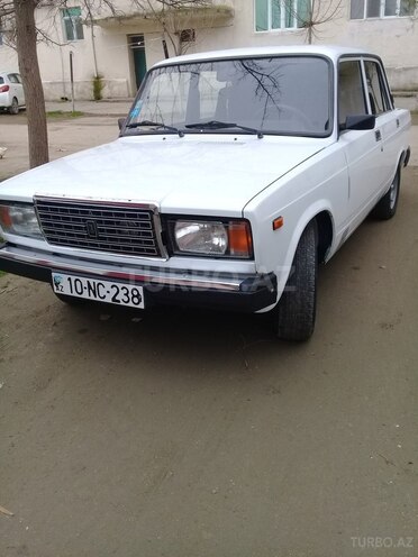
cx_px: 209
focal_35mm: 31
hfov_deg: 45.4
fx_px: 499
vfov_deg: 58.4
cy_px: 278
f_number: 2.2
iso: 50
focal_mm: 3.3
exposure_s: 1/185
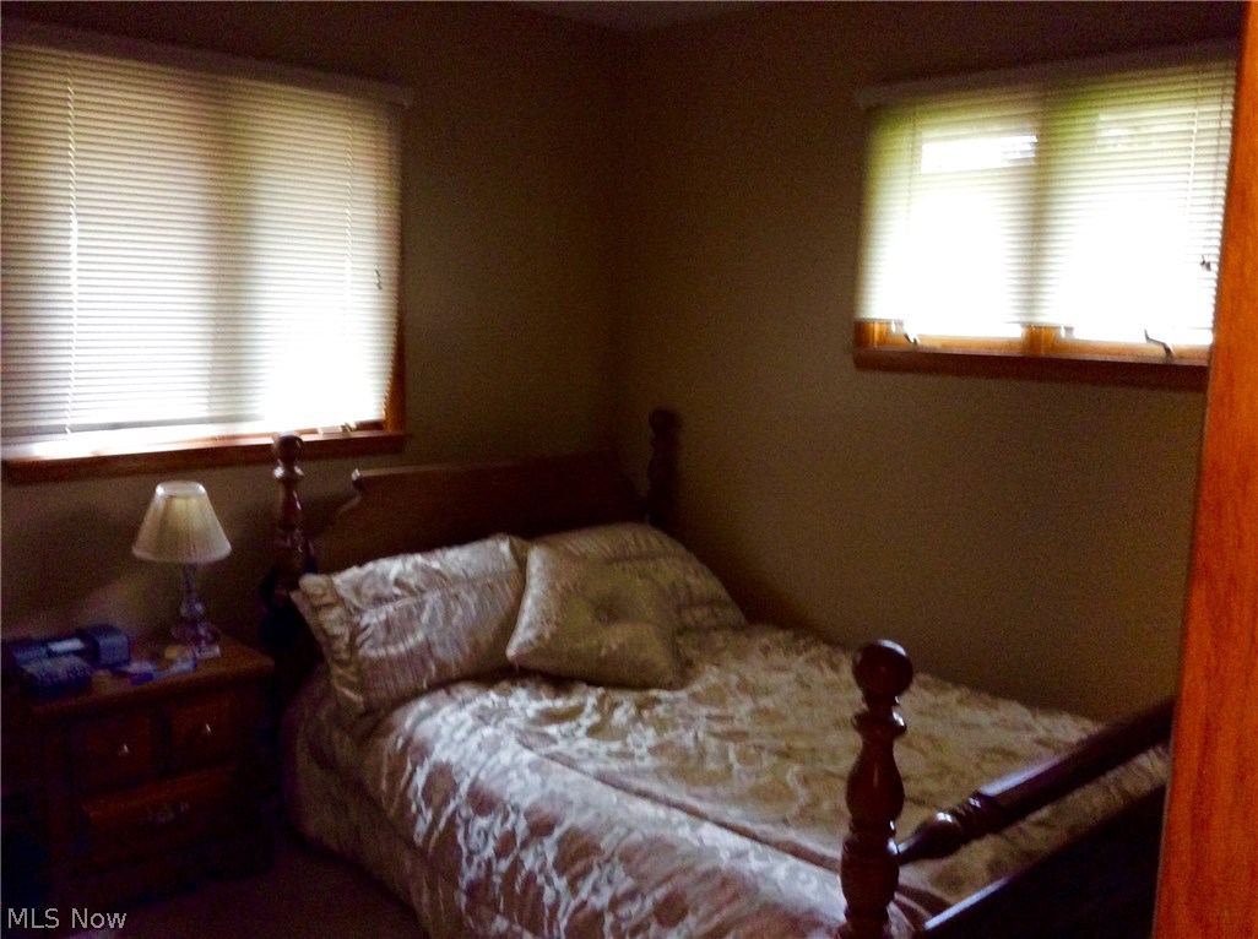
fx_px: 1161
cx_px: 629
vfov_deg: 44.0
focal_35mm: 32
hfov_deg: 56.9
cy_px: 470
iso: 250
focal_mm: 3.3
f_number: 2.4
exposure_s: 1/15
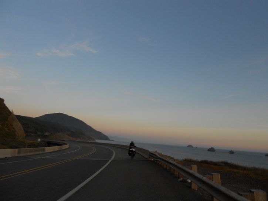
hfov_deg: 67.3
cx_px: 134
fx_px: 201
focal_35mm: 26
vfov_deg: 53.1
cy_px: 100
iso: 80
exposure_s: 1/160
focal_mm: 4.6
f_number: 3.2
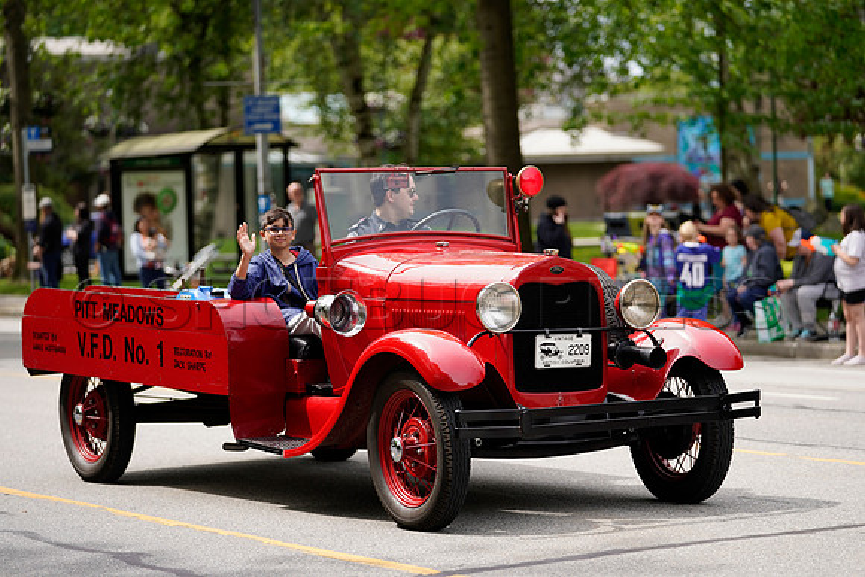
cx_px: 432
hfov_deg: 17.5
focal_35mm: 117
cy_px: 288
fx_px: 2812
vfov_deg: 11.7
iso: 160
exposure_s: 1/400
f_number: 2.8
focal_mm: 117
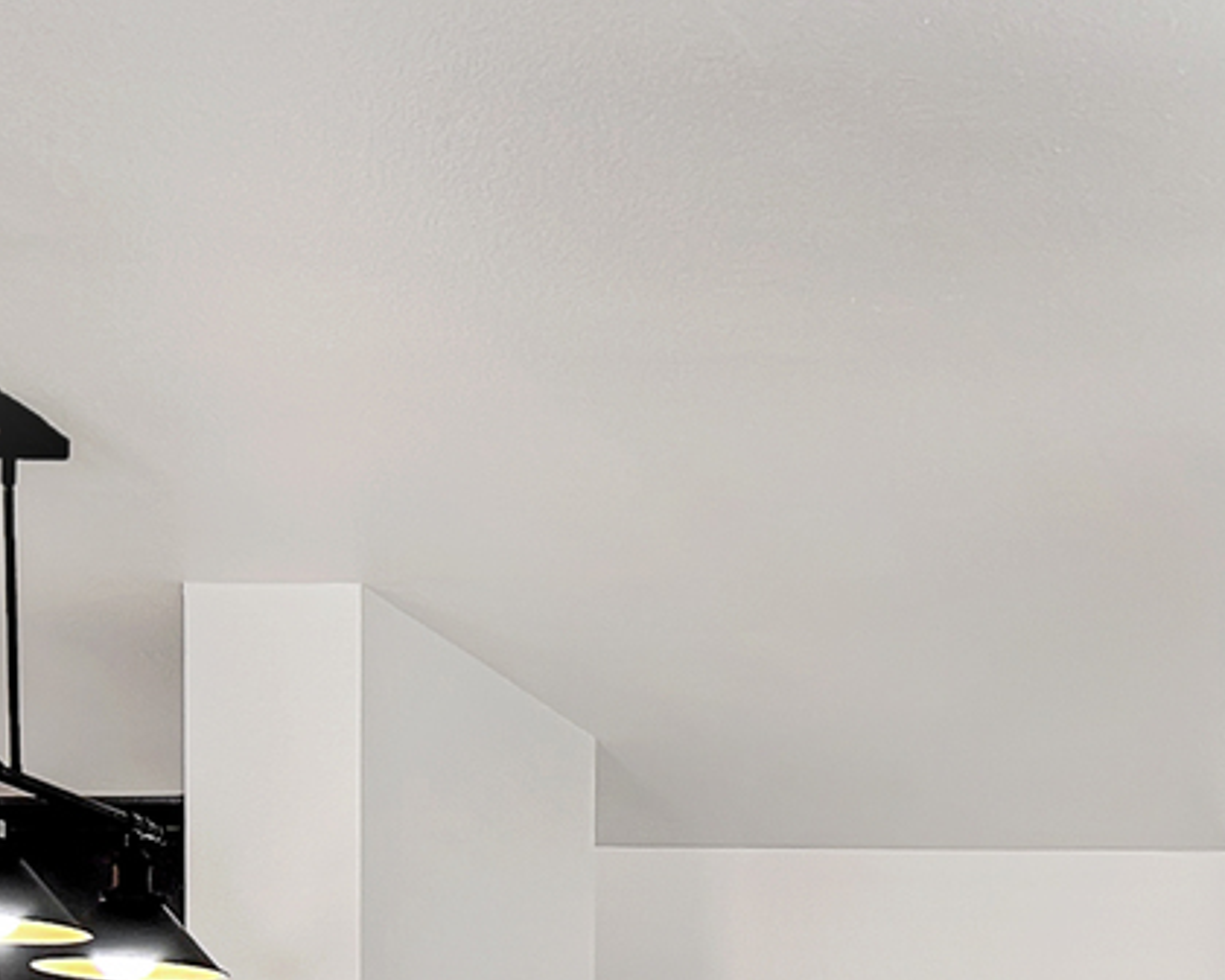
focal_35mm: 87
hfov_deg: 20.2
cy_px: 1552
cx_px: 1590
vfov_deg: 15.9
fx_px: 3154
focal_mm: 5.7
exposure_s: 1/60
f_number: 1.5
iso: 100
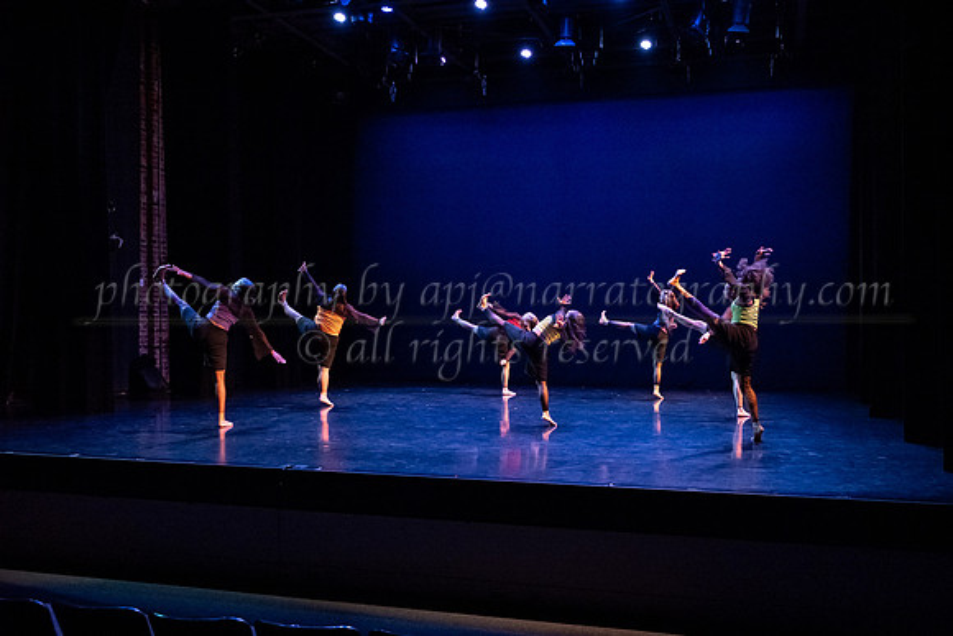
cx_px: 546
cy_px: 365
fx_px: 850
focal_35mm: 32
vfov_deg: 40.9
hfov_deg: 58.3
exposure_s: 1/320
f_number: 4
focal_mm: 28
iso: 4000
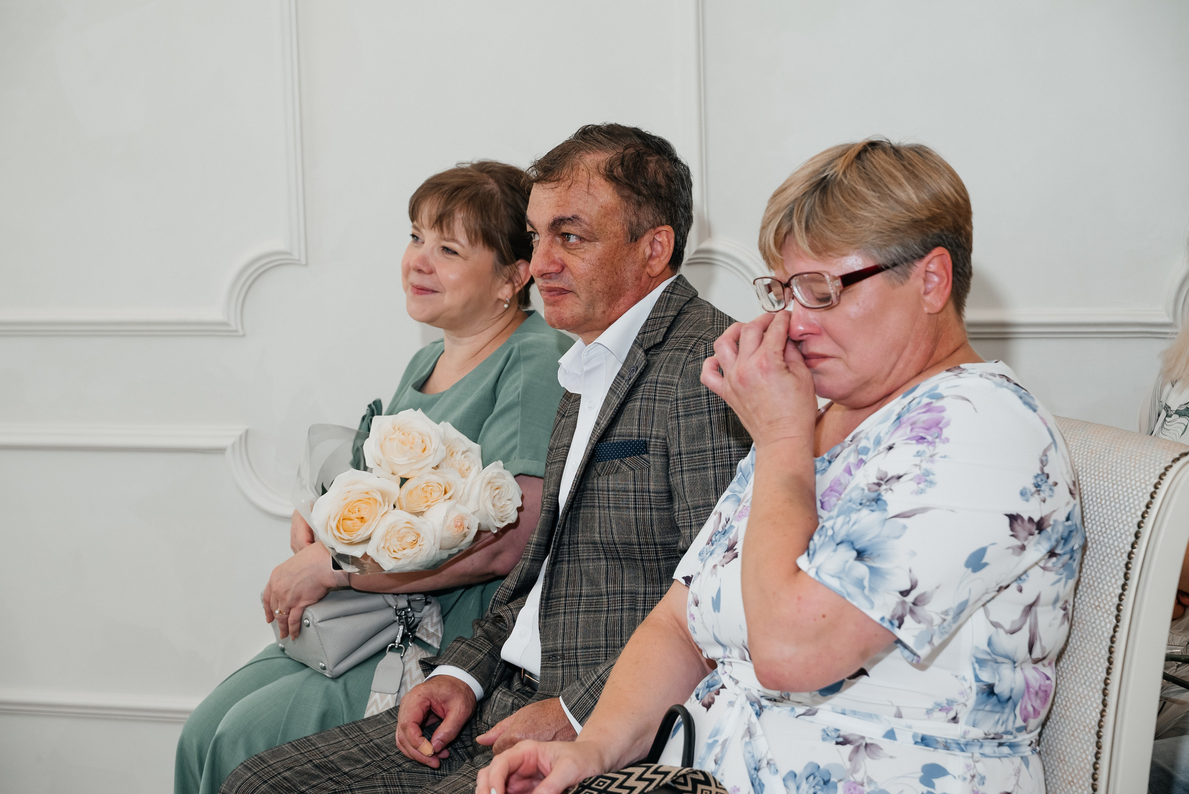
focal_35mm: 75
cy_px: 397
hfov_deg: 27.0
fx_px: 2478
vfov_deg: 18.2
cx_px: 594
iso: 800
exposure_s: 1/200
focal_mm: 75
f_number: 5.6
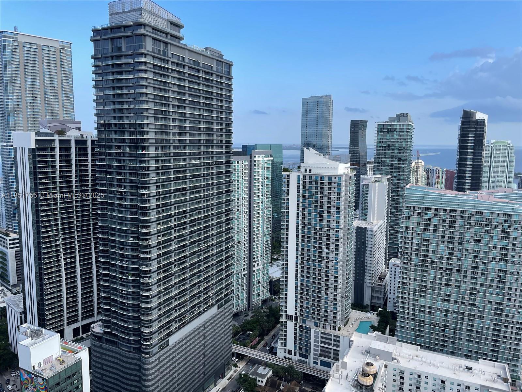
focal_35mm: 26
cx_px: 261
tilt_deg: -6.8
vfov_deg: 53.1
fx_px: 392
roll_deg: -0.1
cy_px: 196
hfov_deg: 67.3
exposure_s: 1/1103
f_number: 1.6
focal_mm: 4.2
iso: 32
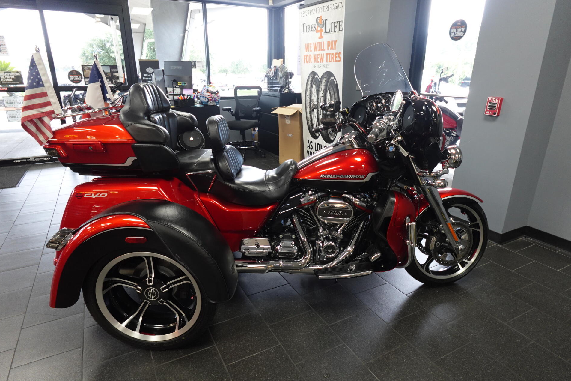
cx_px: 282
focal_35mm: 21
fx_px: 333
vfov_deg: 59.5
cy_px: 190
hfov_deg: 81.2
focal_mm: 7.6
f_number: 2
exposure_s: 1/80
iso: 500
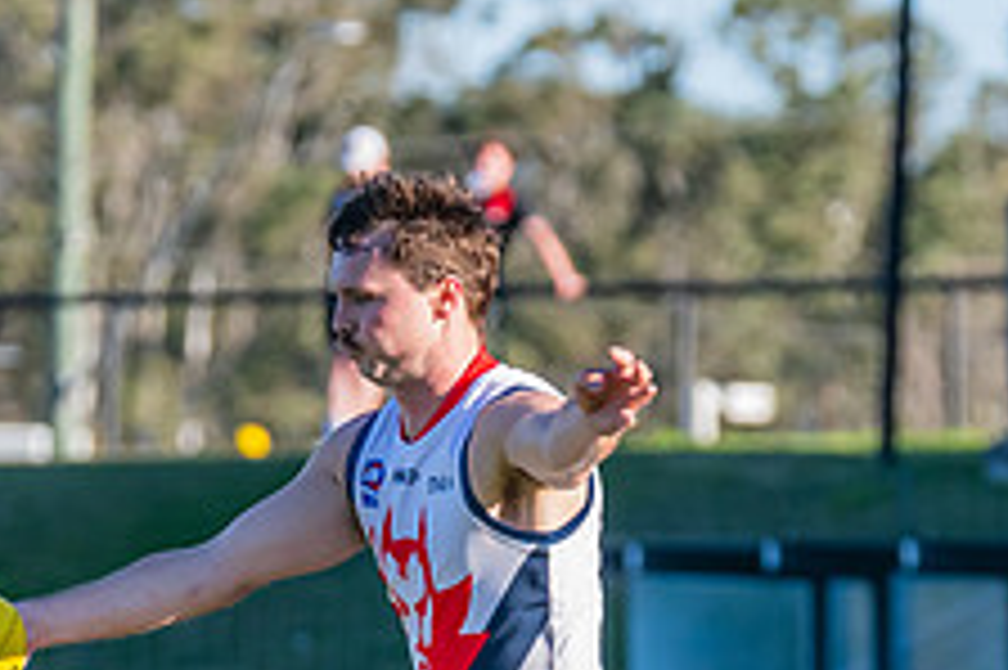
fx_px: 25600
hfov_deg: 2.3
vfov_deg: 1.5
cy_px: 939
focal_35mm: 915
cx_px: 213
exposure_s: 1/1250
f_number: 9
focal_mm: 290
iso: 800
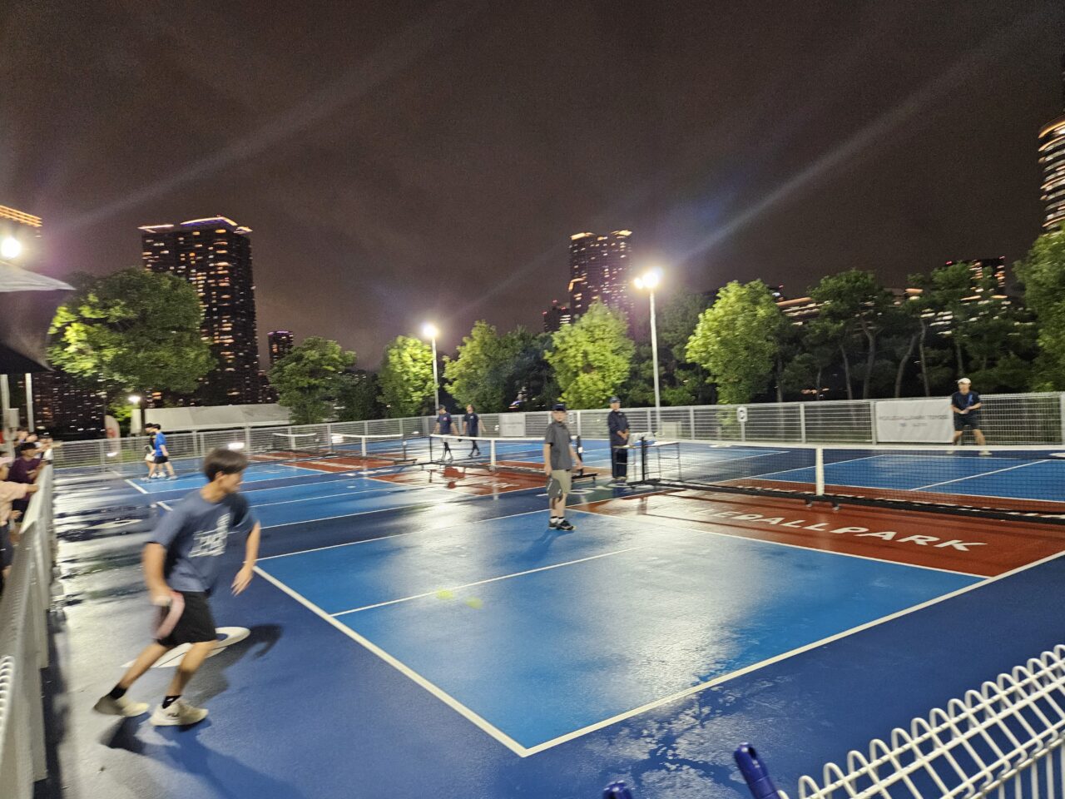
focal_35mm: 23
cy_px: 400
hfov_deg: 73.9
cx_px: 532
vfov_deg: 58.9
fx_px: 708
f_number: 1.8
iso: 500
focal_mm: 5.4
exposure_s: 1/50
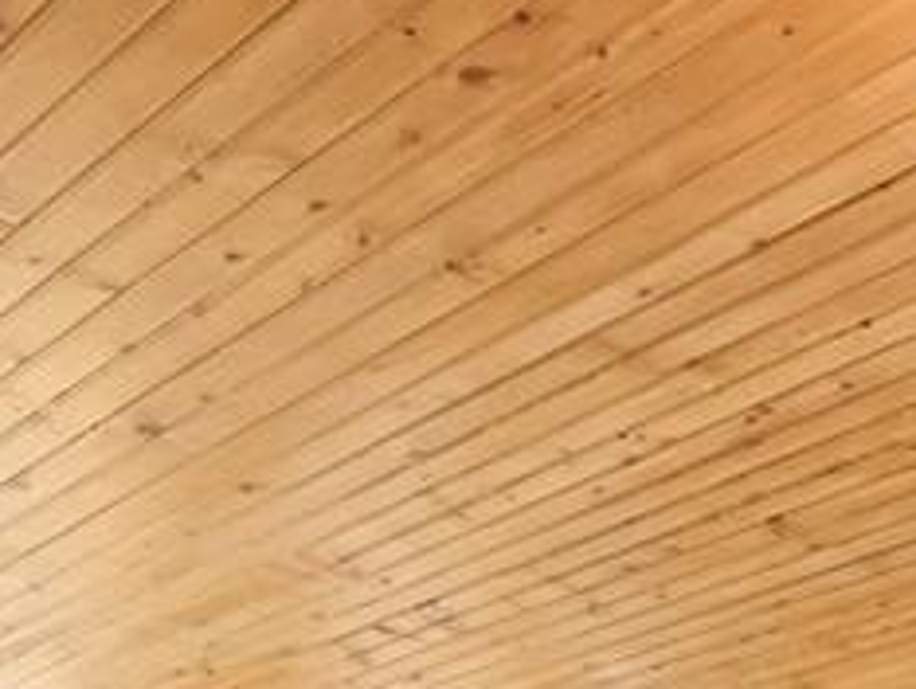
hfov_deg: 28.2
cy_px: 1245
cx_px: 865
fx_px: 1736
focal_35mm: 66
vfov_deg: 17.9
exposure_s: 1/3.33
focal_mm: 10.4
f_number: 8
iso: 800
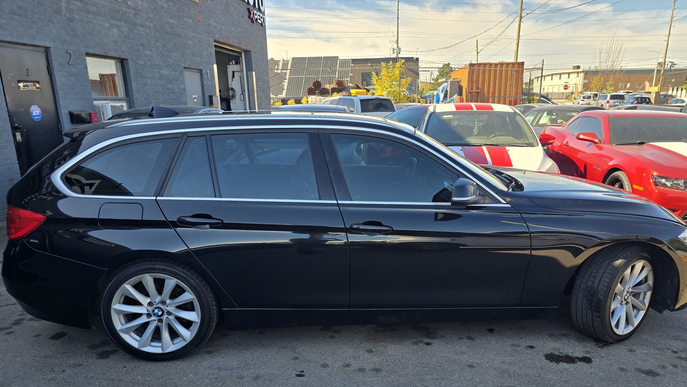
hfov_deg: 71.9
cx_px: 347
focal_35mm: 26
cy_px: 249
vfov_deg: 43.9
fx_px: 474
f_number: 1.7
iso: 12
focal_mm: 6.3
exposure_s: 1/280
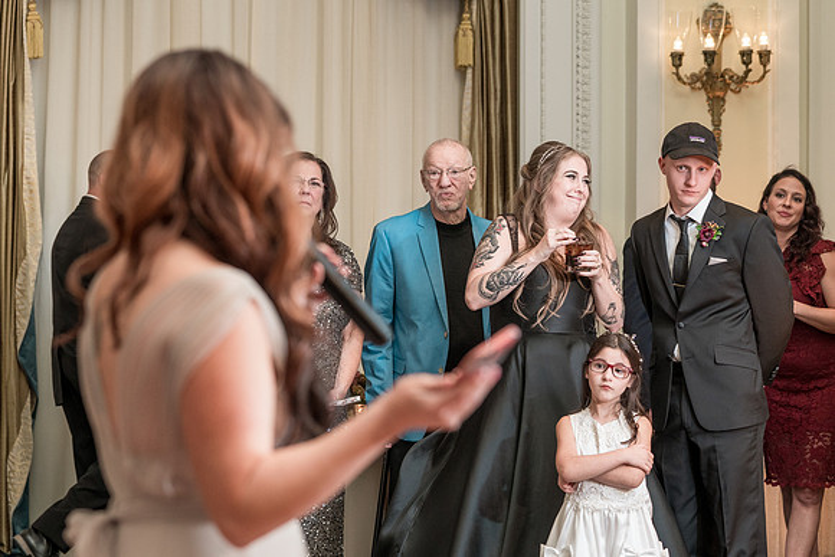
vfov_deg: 15.5
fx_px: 2053
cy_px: 277
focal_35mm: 88
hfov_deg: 23.0
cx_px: 397
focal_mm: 84
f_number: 4
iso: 2000
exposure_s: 1/200
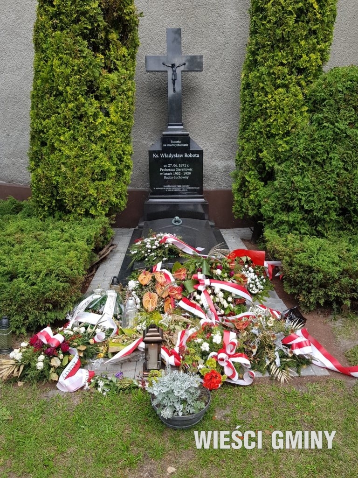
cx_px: 179
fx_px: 359
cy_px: 239
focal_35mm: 26
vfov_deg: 67.3
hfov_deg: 53.1
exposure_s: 1/427
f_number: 1.7
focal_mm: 4.2
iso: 40
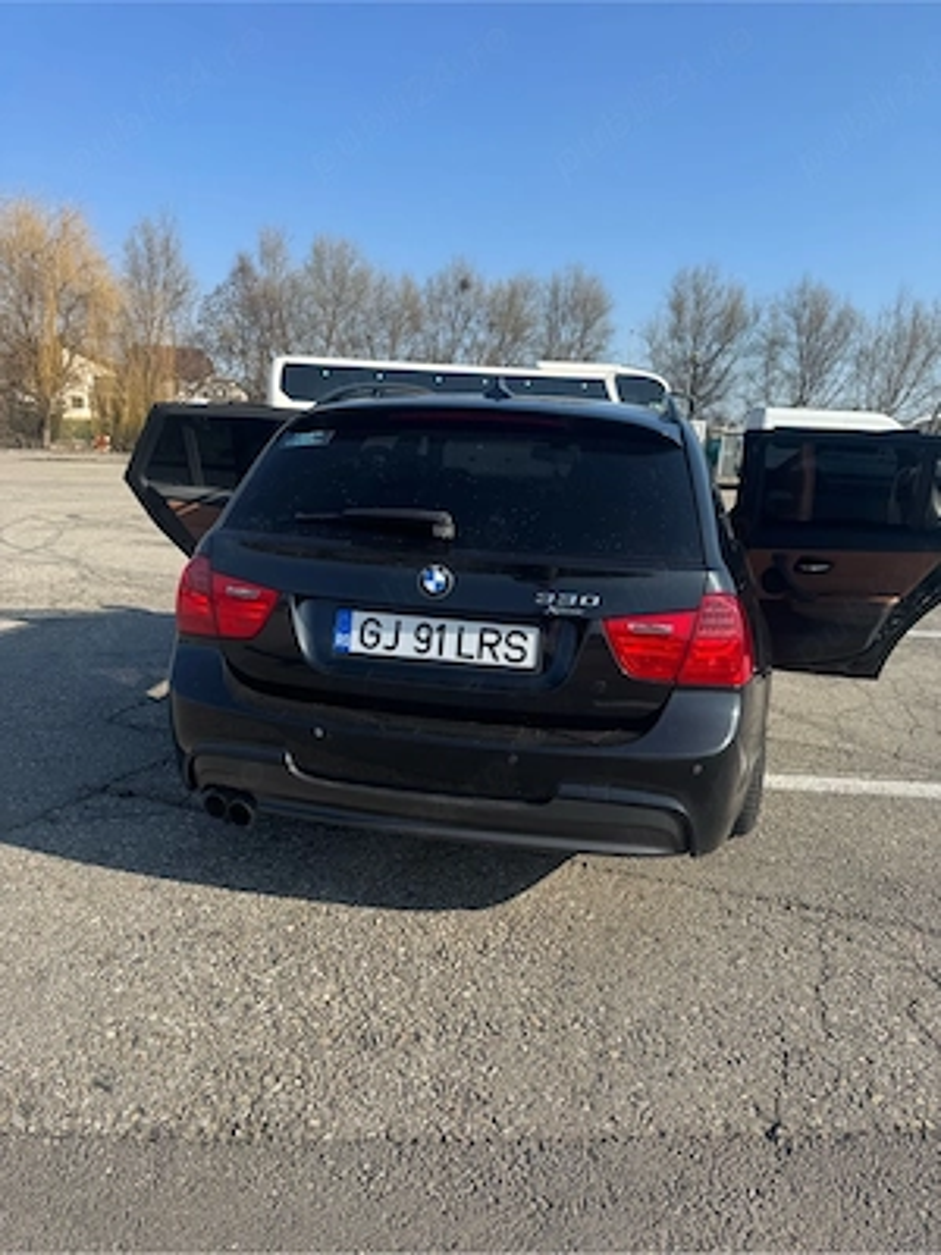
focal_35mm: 24
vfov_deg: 71.6
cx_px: 470
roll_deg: -2.4
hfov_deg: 56.8
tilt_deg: -11.7
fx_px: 870
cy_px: 628
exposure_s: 1/2833
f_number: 1.78
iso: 80
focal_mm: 6.76
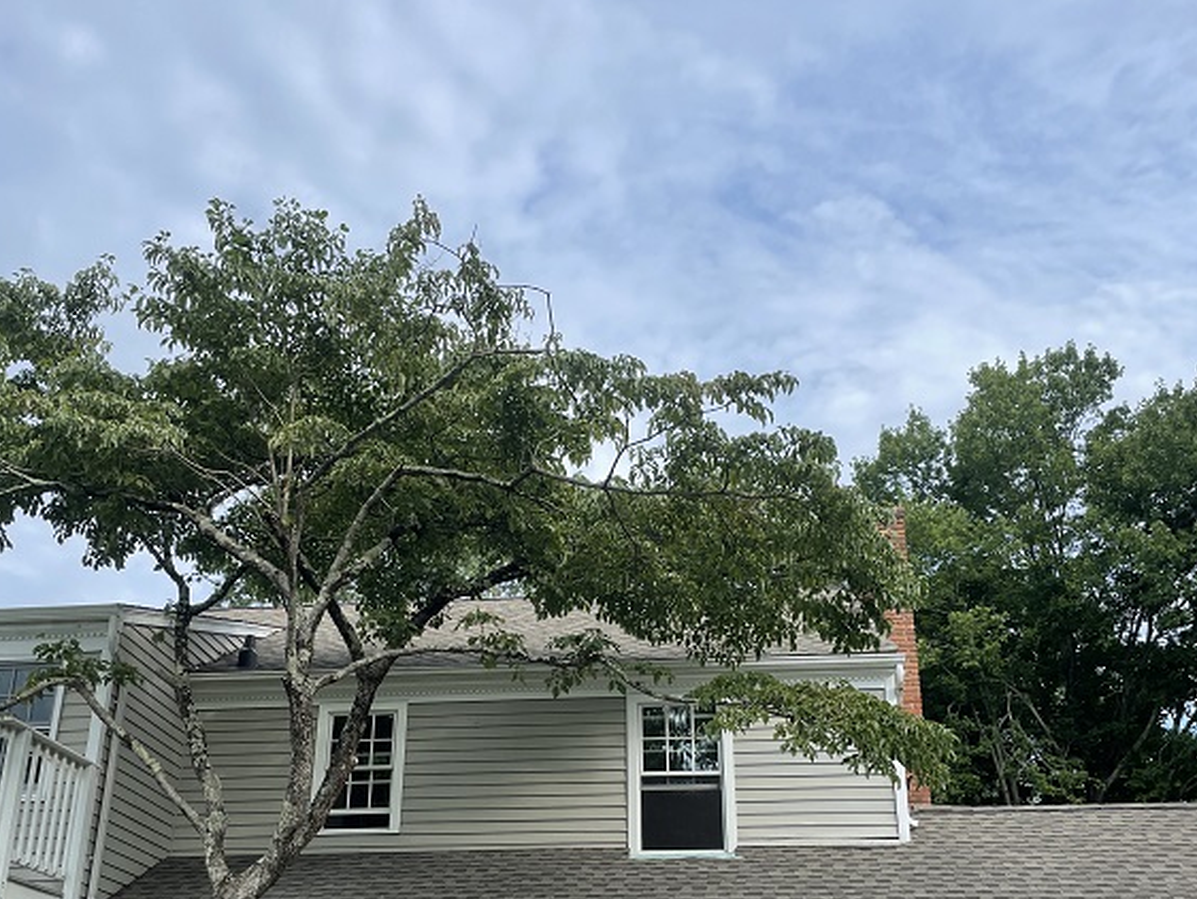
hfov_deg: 50.1
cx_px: 569
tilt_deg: +21.9
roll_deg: +0.2
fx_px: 1280
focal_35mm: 37
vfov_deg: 38.1
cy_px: 620
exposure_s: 1/2053
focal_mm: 4.2
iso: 32
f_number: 1.6
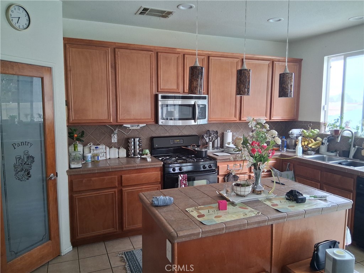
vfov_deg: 53.1
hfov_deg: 67.3
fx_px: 273
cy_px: 136
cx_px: 182
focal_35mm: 26
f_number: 1.8
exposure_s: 1/100
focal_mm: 3.98
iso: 320
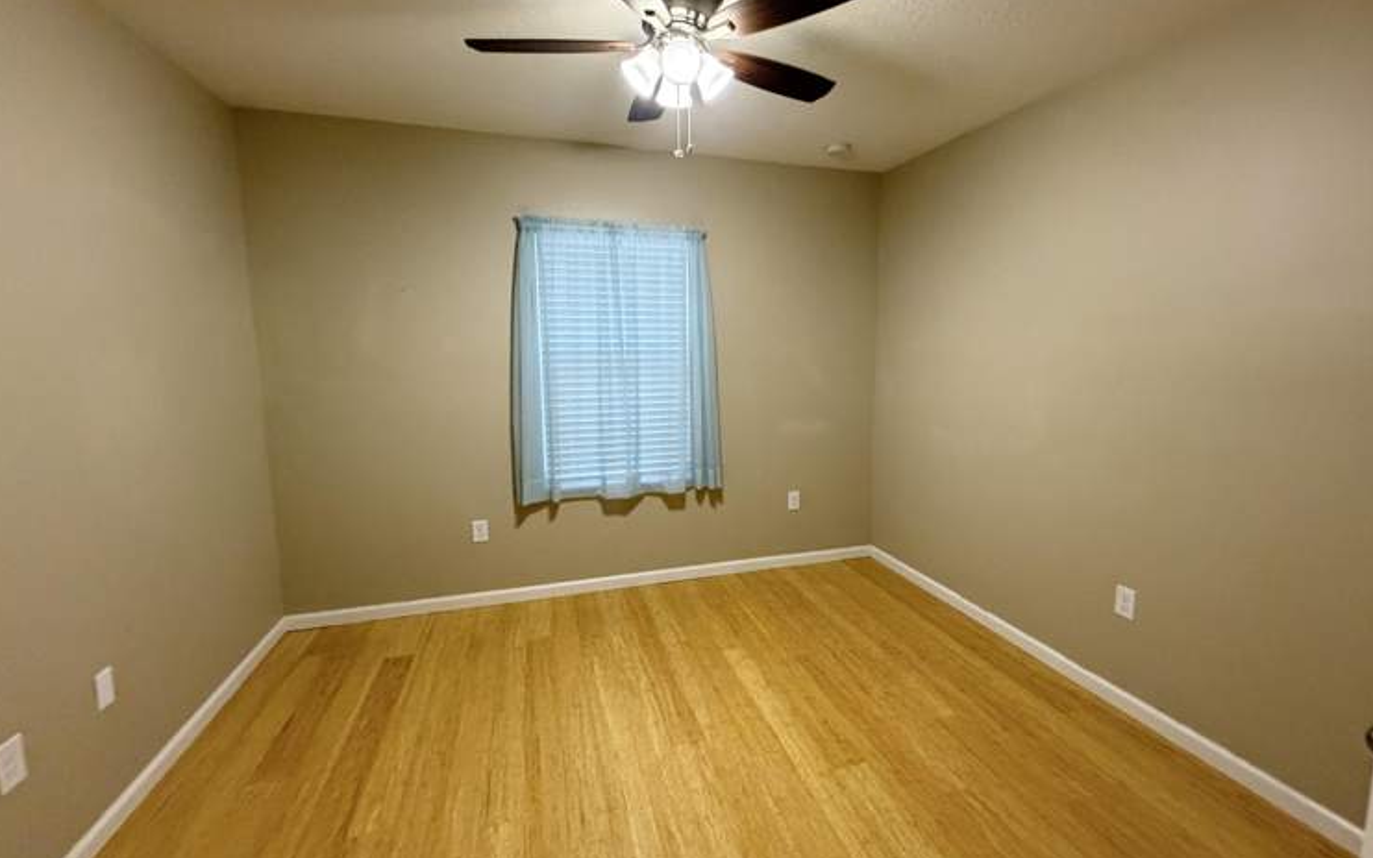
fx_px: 599
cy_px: 418
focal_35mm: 16
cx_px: 727
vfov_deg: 71.3
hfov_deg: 97.7
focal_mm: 2.22
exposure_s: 1/60
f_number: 2.2
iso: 640
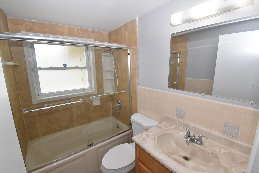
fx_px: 108
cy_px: 86
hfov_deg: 100.4
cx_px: 130
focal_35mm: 15
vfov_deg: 77.4
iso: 1600
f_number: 16
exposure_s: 1/200
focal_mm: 10
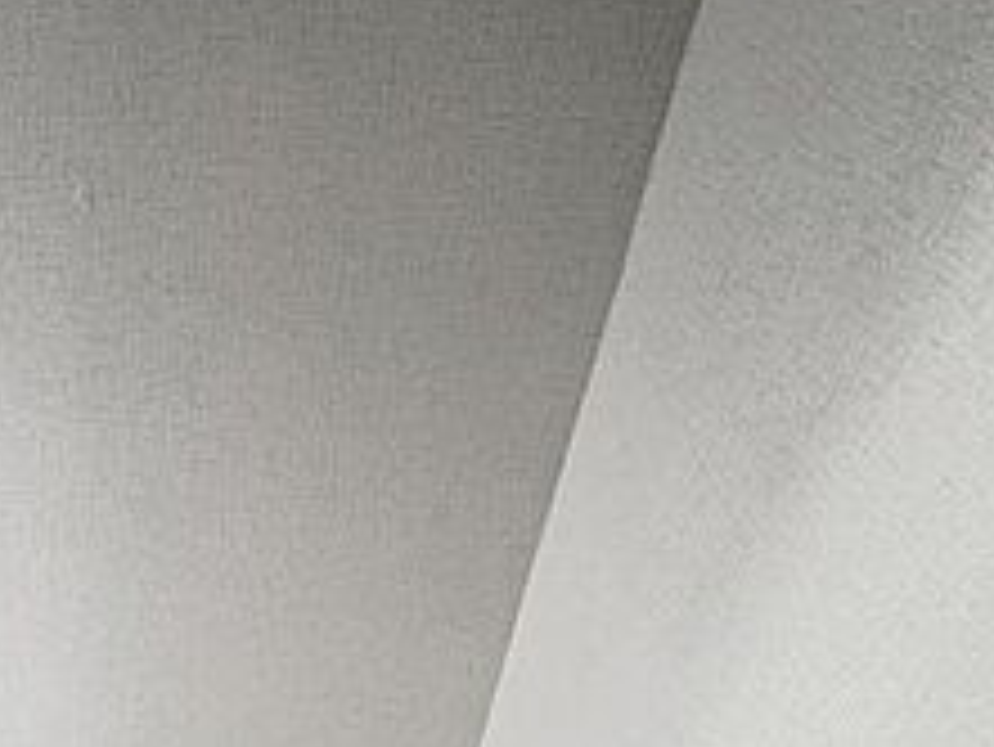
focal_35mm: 38
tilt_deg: -50.4
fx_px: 1092
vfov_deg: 32.0
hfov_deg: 45.7
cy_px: 878
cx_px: 162
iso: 500
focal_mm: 2.22
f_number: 2.2
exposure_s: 1/60
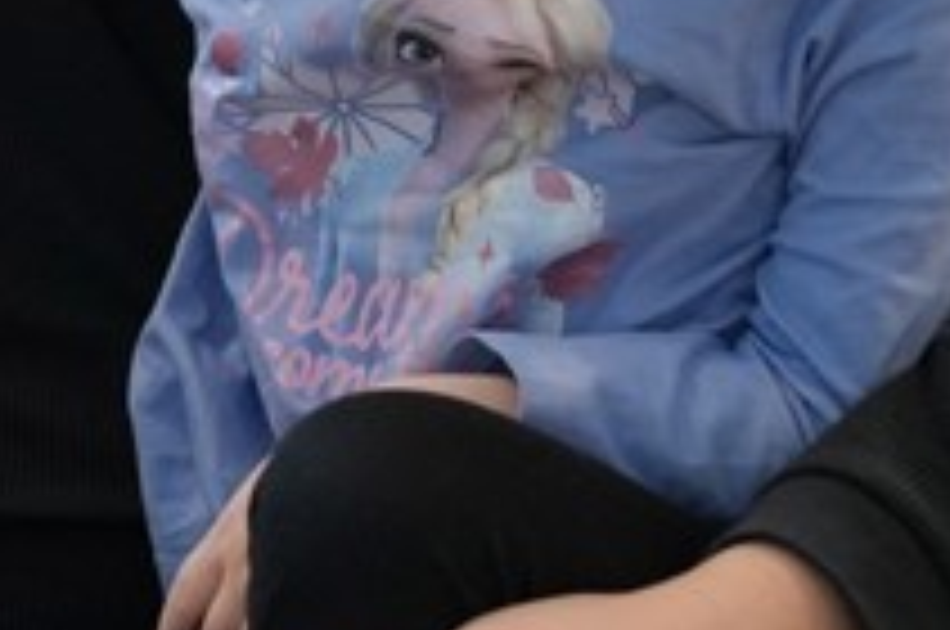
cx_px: -797
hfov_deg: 6.9
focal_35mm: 290
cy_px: -45
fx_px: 7646
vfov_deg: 4.7
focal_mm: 63.7
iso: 2000
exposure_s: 1/160
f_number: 4
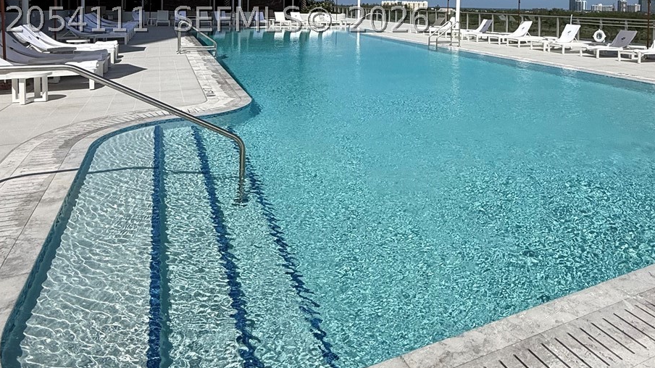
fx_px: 469
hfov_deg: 69.3
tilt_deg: -0.7
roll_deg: -2.5
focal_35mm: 27
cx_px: 387
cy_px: 20
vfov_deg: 39.0
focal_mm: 2.22
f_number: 2.2
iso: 50
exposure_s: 1/5155
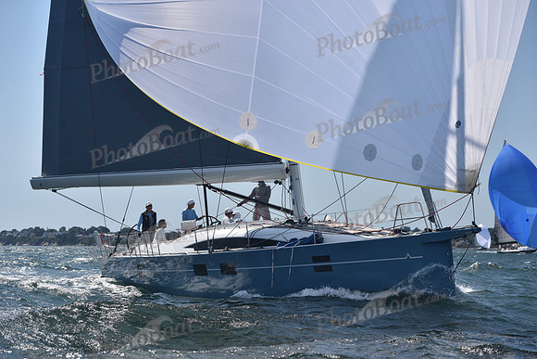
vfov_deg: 15.9
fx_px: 1283
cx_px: 268
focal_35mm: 86
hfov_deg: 23.6
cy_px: 180
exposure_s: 1/1250
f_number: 5.6
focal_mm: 86
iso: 250
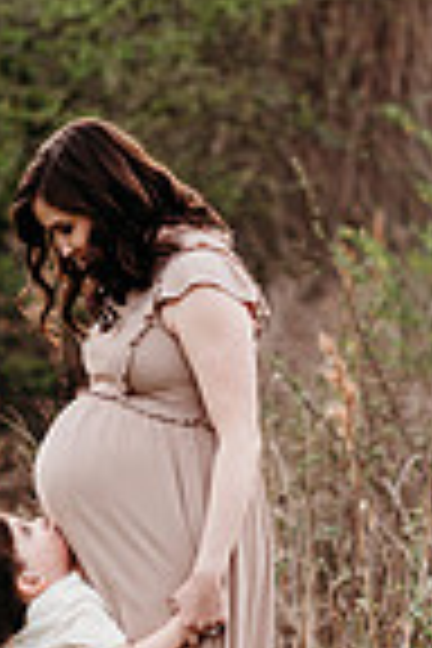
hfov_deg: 5.2
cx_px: 108
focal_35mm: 265
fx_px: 4770
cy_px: 171
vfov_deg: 7.8
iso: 200
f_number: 2.5
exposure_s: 1/400
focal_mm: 85
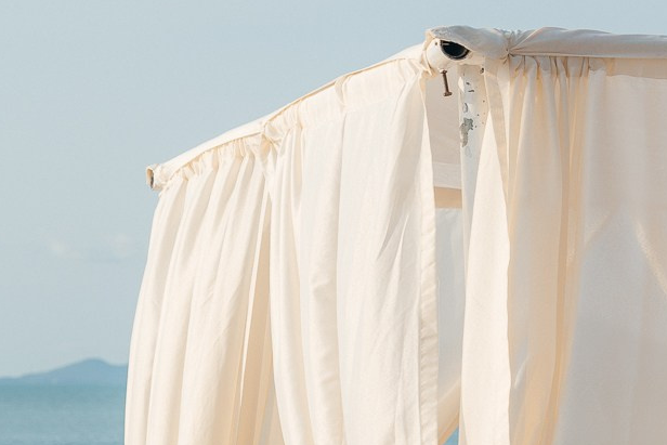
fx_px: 2928
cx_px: 698
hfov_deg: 12.8
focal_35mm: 158
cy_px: 591
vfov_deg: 8.6
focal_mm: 47
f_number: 4
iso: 100
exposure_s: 1/500
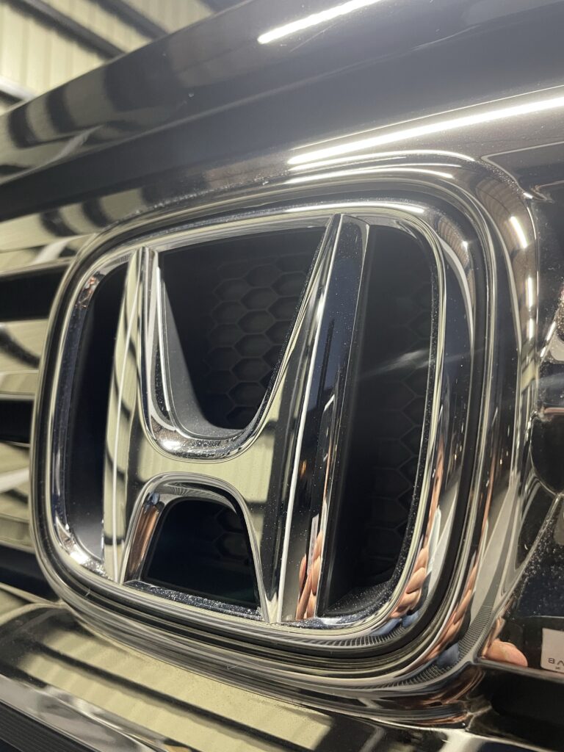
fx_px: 565
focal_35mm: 26
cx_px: 282
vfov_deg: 67.3
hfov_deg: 53.1
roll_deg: -1.7
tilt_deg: +1.2
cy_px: 376
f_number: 1.6
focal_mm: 4.2
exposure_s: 1/60
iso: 320
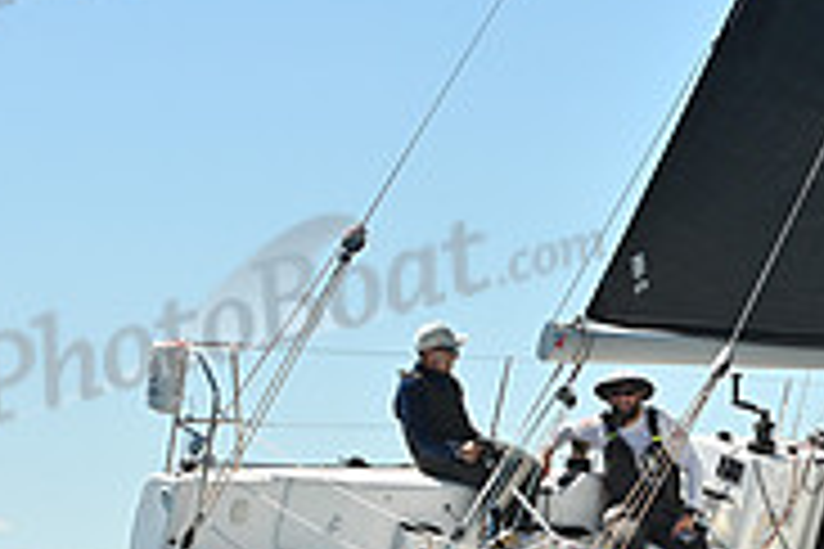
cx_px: 842
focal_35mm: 222
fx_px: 5081
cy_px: 479
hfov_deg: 9.2
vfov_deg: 6.2
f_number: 8
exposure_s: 1/1600
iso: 320
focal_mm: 70
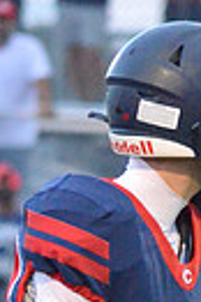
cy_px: 632
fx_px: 10304
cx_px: 92
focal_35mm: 1227
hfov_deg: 1.1
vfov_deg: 1.7
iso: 6400
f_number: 5
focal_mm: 185
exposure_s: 1/500
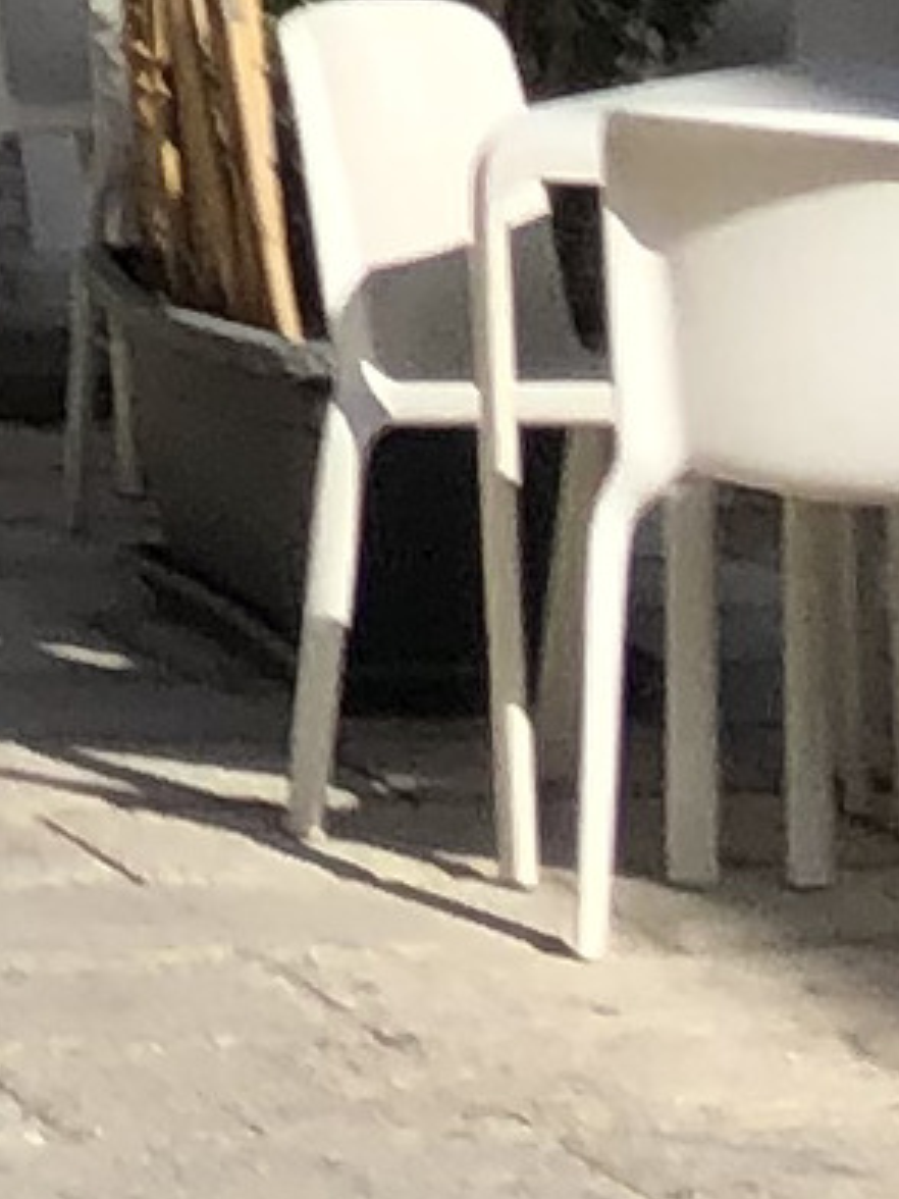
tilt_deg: +3.4
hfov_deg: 4.9
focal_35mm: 286
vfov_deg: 6.5
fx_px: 9903
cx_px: -1810
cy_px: -2052
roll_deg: +1.2
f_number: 1.8
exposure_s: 1/2825
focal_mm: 4
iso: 20
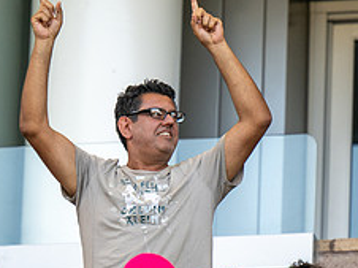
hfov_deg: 3.0
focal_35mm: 666
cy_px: 176
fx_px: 6880
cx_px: 146
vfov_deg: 2.2
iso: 320
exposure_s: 1/1000
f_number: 2.8
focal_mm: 180
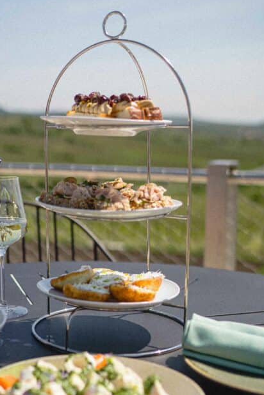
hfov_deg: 23.0
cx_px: 50
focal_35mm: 58
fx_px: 638
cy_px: 213
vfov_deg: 34.5
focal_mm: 35
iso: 100
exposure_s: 1/3200
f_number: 2
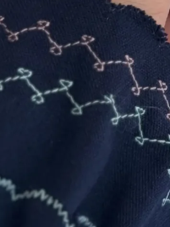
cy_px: -209
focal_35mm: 261
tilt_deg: -78.1
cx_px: 331
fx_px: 1710
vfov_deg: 7.3
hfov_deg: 5.6
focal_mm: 6.76
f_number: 1.78
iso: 64
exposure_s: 1/1215
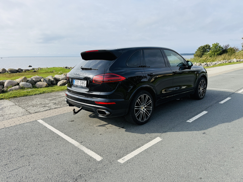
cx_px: 122
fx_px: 168
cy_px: 91
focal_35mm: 24
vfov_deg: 56.8
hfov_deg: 71.6
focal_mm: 6.76
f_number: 1.78
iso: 80
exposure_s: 1/4405
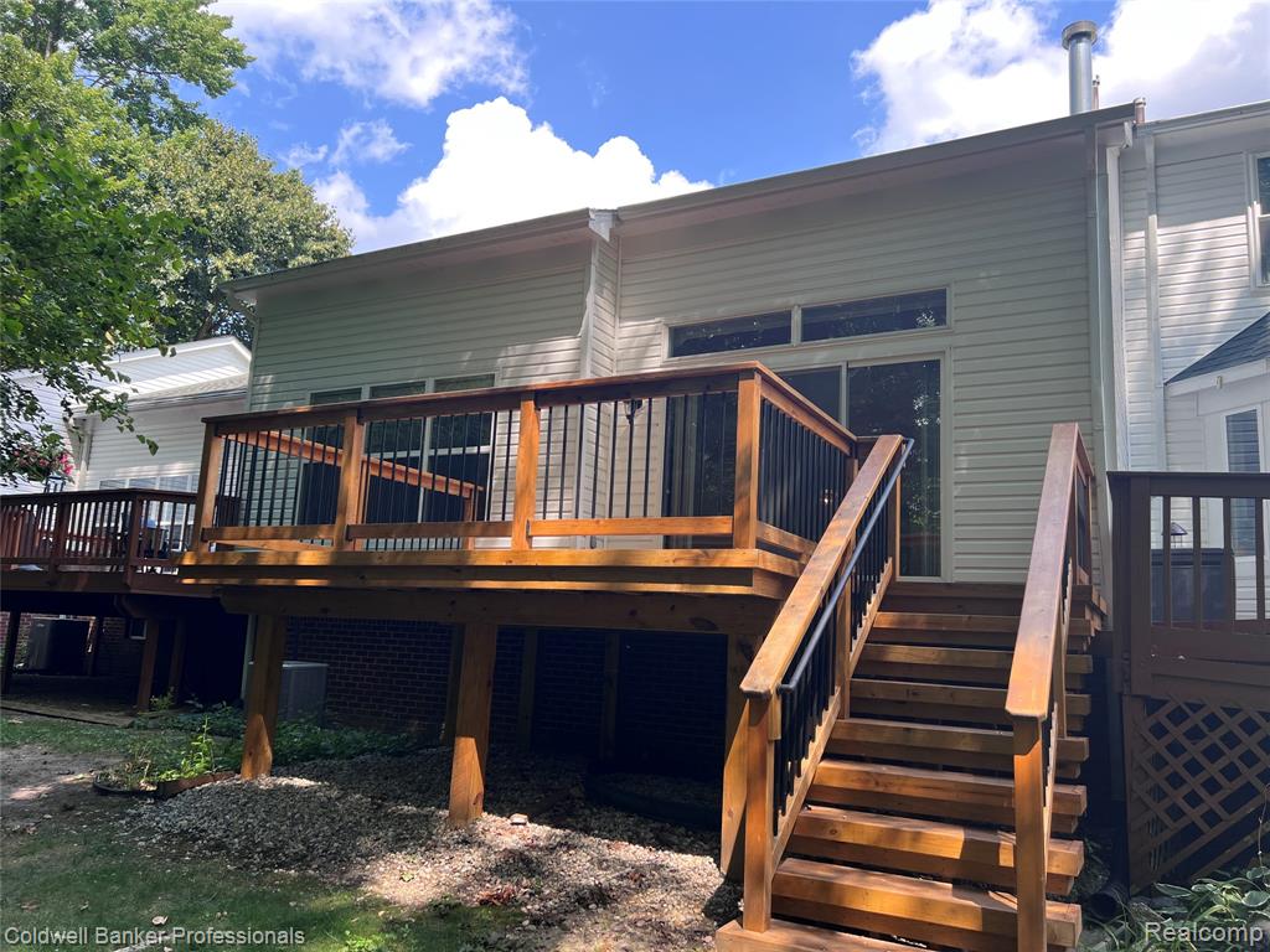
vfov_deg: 53.1
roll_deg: -3.1
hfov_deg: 67.3
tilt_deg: +9.3
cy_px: 476
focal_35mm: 26
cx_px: 635
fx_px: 954
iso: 50
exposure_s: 1/763
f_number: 1.5
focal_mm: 5.7
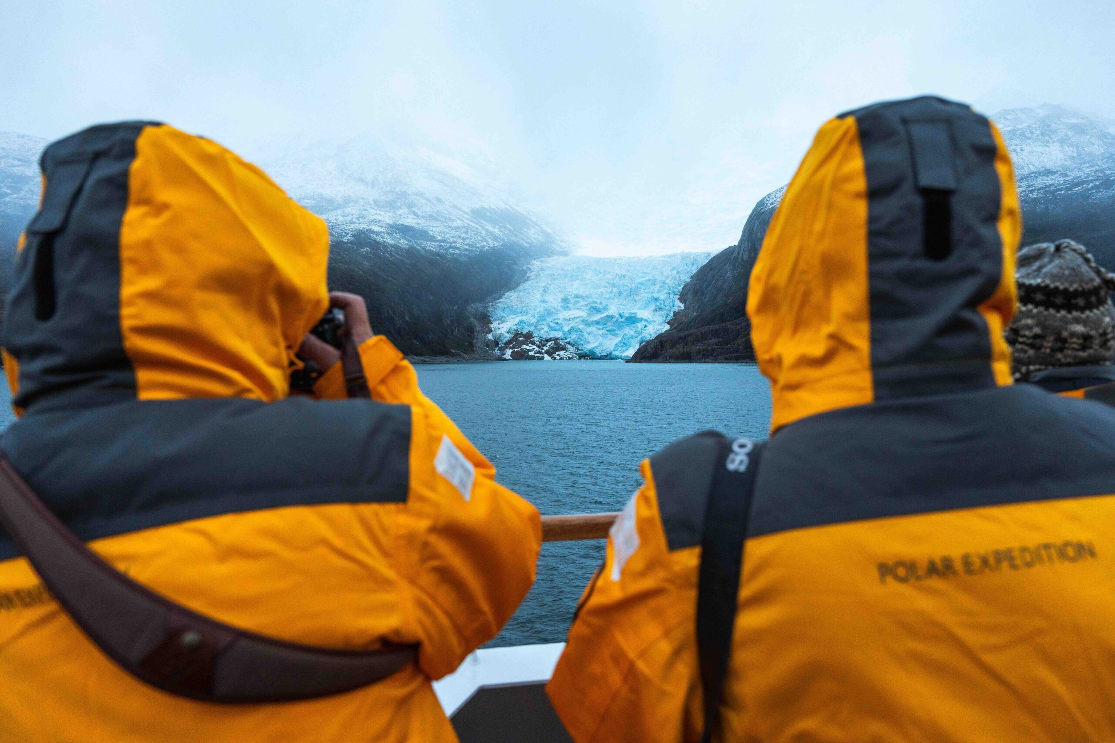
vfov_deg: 50.2
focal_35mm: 26
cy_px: 350
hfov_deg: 70.1
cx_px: 592
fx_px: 793
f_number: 5
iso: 1000
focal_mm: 24
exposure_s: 1/160
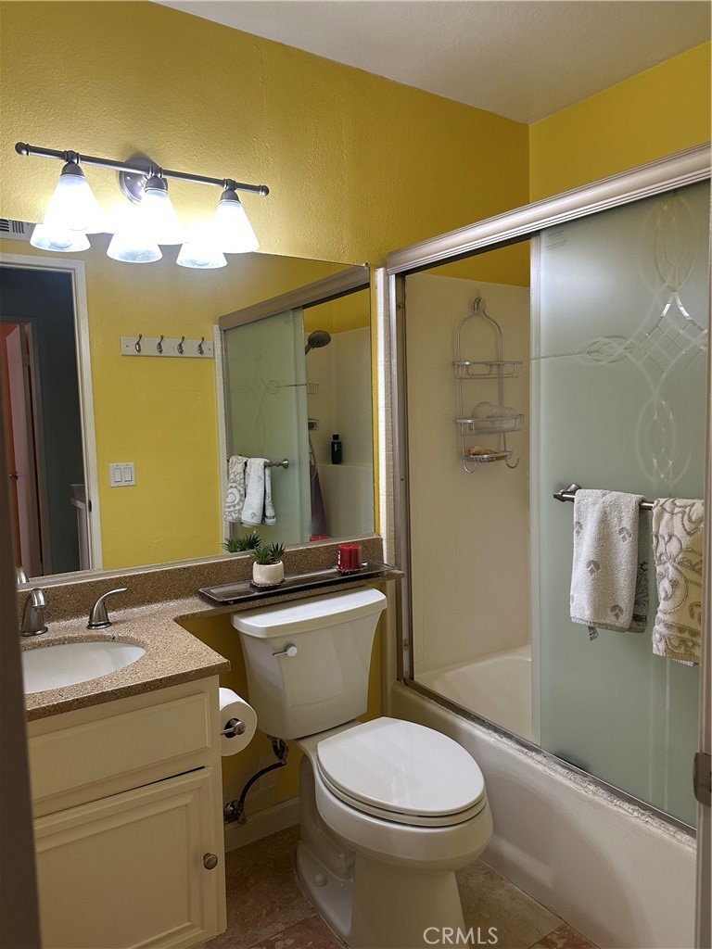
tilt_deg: -4.6
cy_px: 474
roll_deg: +0.8
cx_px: 356
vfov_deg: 71.6
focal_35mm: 24
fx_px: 658
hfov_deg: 56.8
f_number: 1.78
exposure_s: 1/120
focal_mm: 6.86
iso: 160
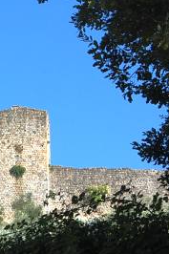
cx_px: -21
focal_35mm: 204
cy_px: 130
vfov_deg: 10.1
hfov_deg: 6.7
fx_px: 1440
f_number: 10
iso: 200
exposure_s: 1/250
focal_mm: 55
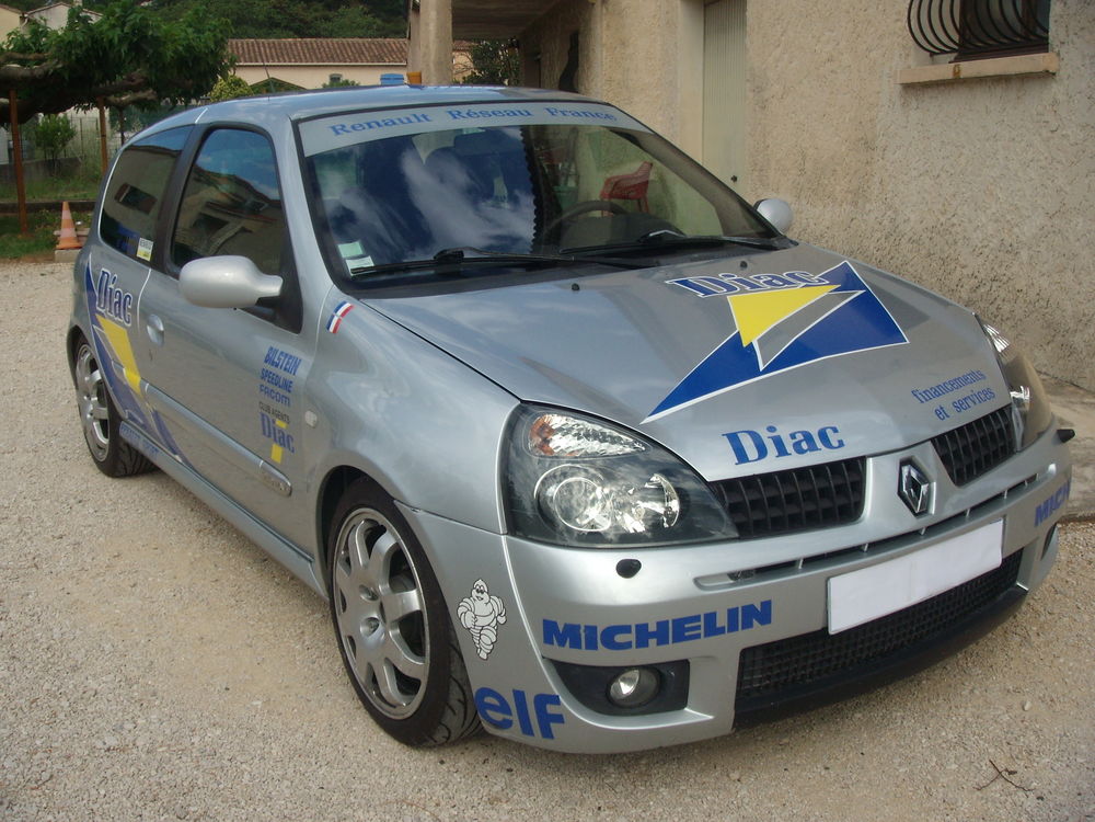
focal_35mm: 38
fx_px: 1202
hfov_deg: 49.0
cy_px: 411
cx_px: 548
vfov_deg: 37.7
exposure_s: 1/312
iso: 64
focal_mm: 6.4
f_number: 5.7
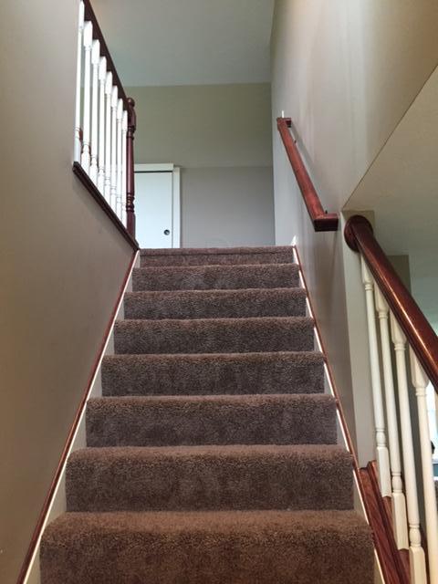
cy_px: 292
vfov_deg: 61.7
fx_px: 489
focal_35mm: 29
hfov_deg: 48.2
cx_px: 219
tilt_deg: +11.1
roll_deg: +1.0
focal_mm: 4.15
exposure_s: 1/30
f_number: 2.2
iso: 160
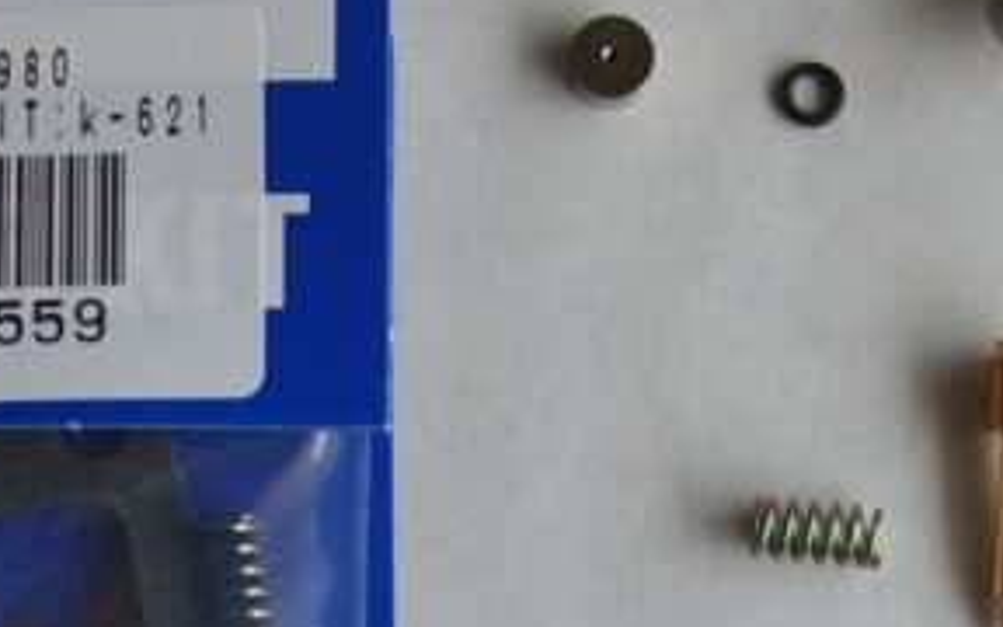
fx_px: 3608
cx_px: 505
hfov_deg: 15.8
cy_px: 704
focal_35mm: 132
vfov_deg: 9.8
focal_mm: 5.8
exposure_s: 1/90
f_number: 2.8
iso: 50
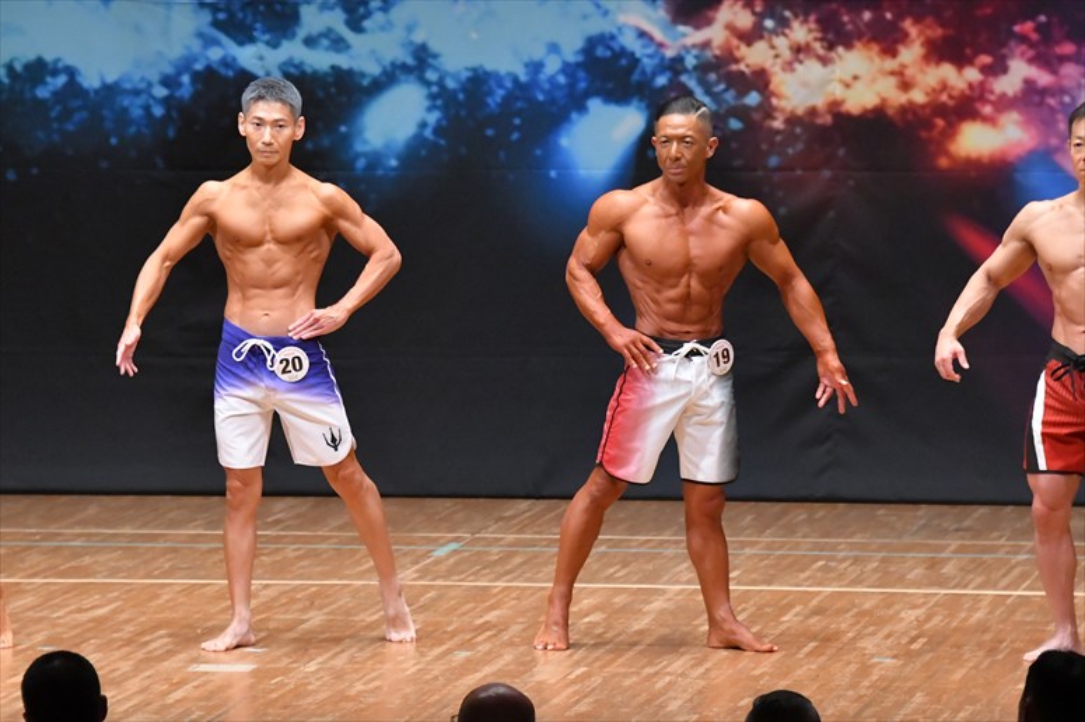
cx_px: 542
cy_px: 361
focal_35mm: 270
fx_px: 8134
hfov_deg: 7.6
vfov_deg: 5.1
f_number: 5.6
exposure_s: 1/400
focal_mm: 180
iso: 8000
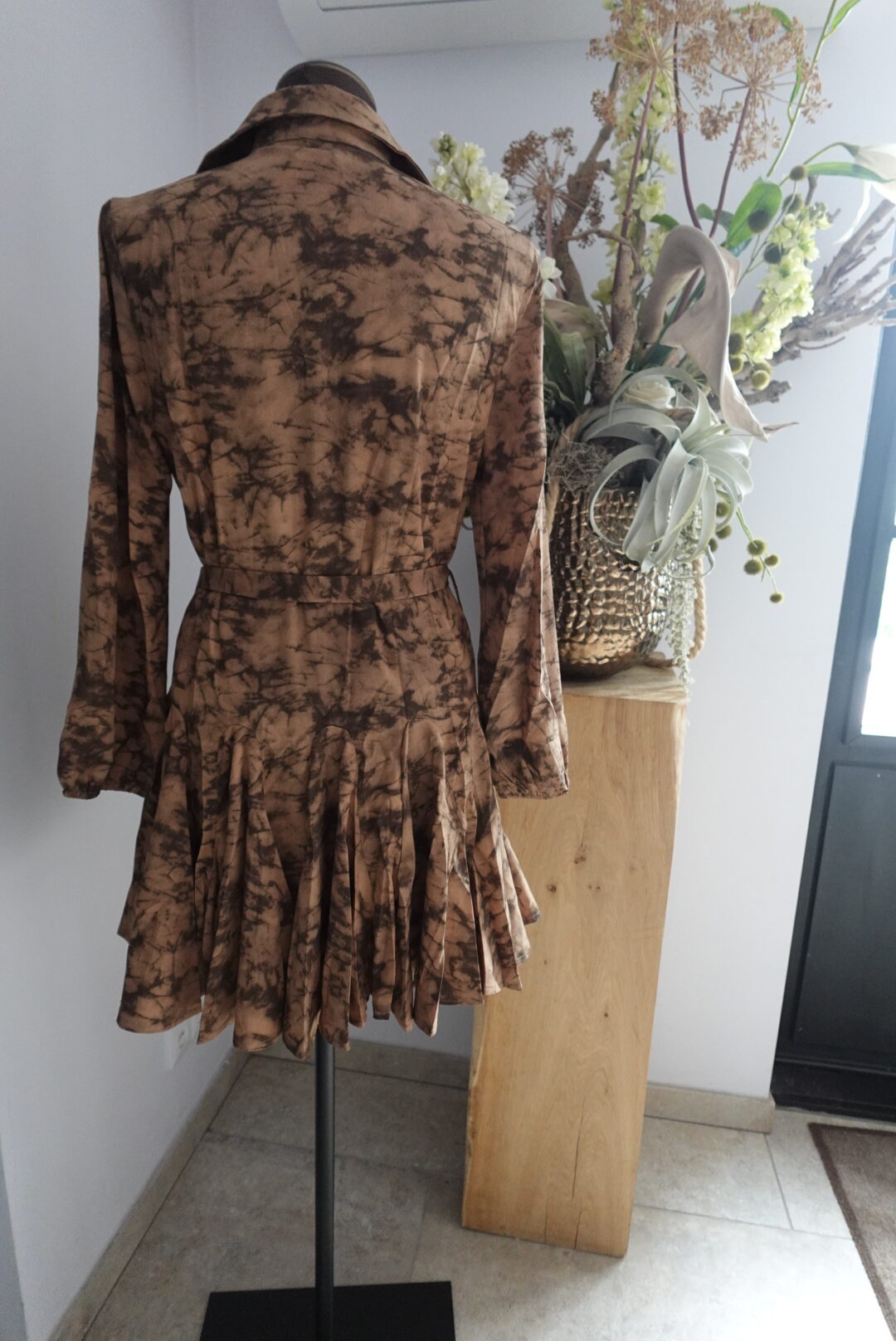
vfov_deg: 83.9
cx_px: 448
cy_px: 670
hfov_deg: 62.0
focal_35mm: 20
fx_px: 745
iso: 1000
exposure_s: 1/80
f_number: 2
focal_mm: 7.6
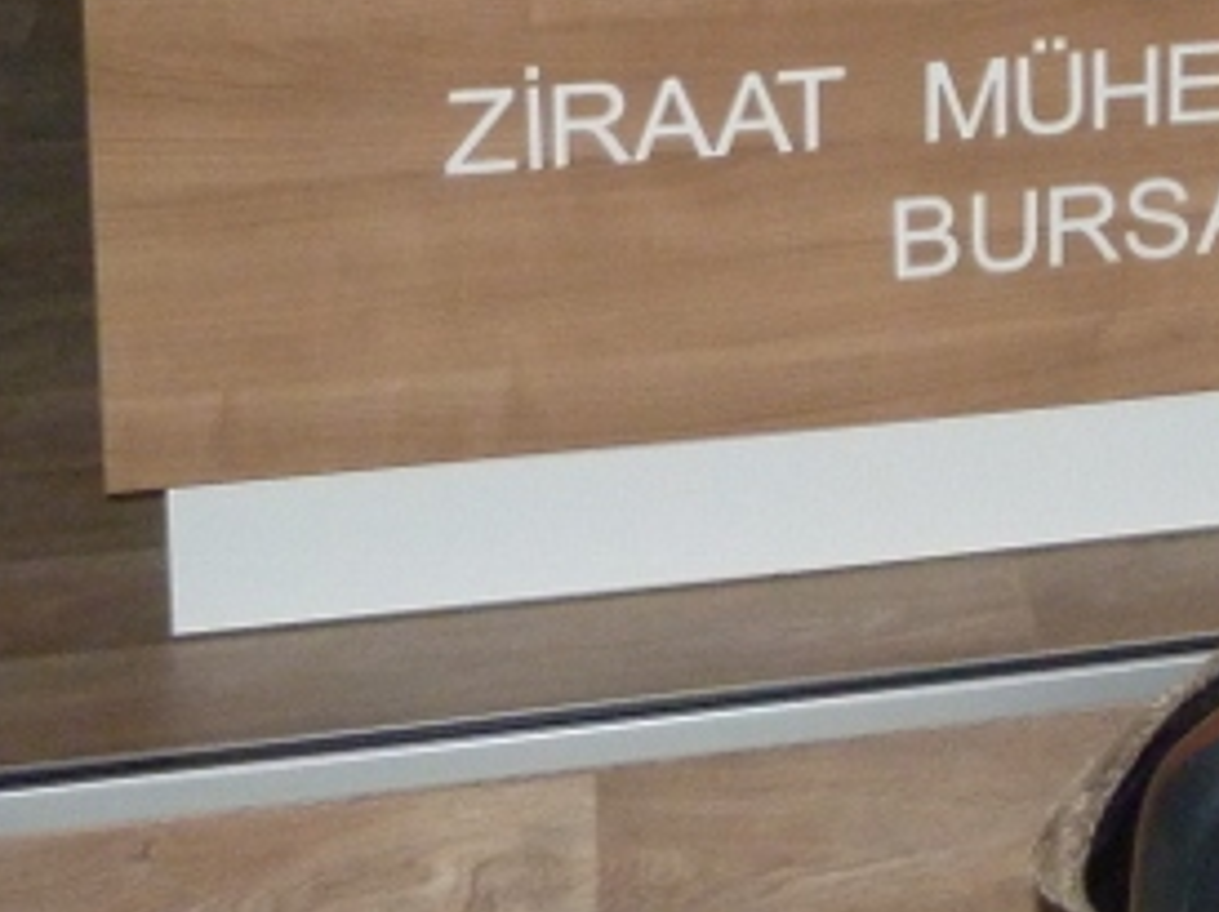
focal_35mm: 101
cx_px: 1766
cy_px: -418
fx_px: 3554
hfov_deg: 17.7
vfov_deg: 13.8
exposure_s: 1/60
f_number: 2.8
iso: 250
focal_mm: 4.8
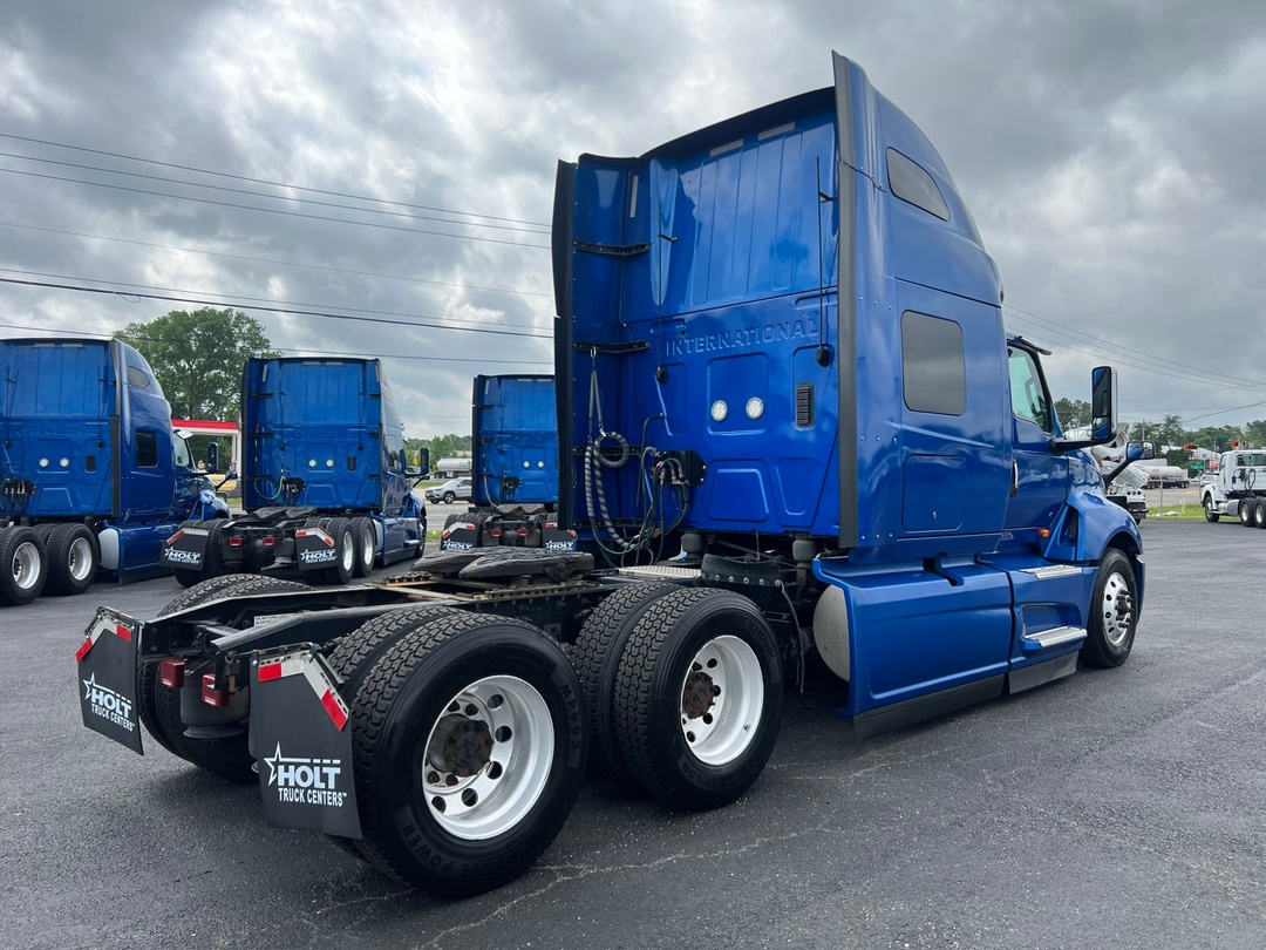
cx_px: 633
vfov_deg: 53.1
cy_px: 475
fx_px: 951
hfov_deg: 67.3
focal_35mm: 26
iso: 50
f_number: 1.5
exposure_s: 1/2841
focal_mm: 5.7
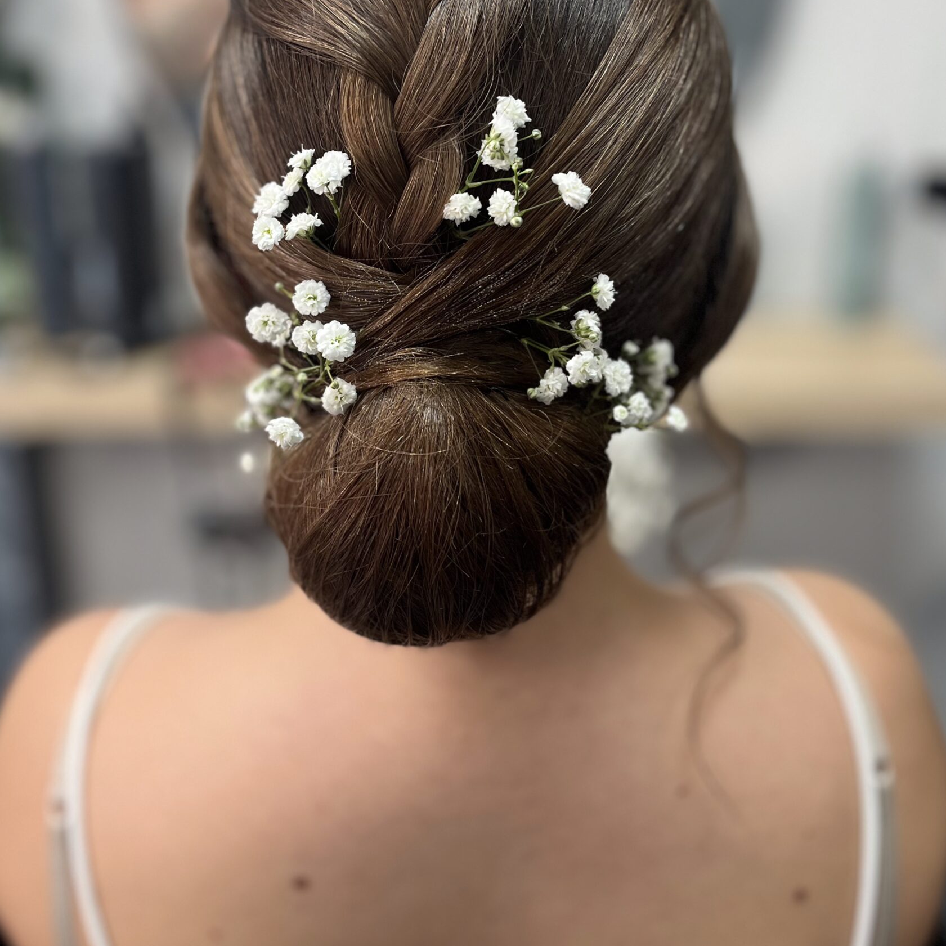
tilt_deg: -16.3
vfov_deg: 46.5
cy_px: 320
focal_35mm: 35
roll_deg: +1.6
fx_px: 1082
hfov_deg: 47.2
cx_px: 432
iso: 80
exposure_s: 1/50
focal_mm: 5.1
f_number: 1.6
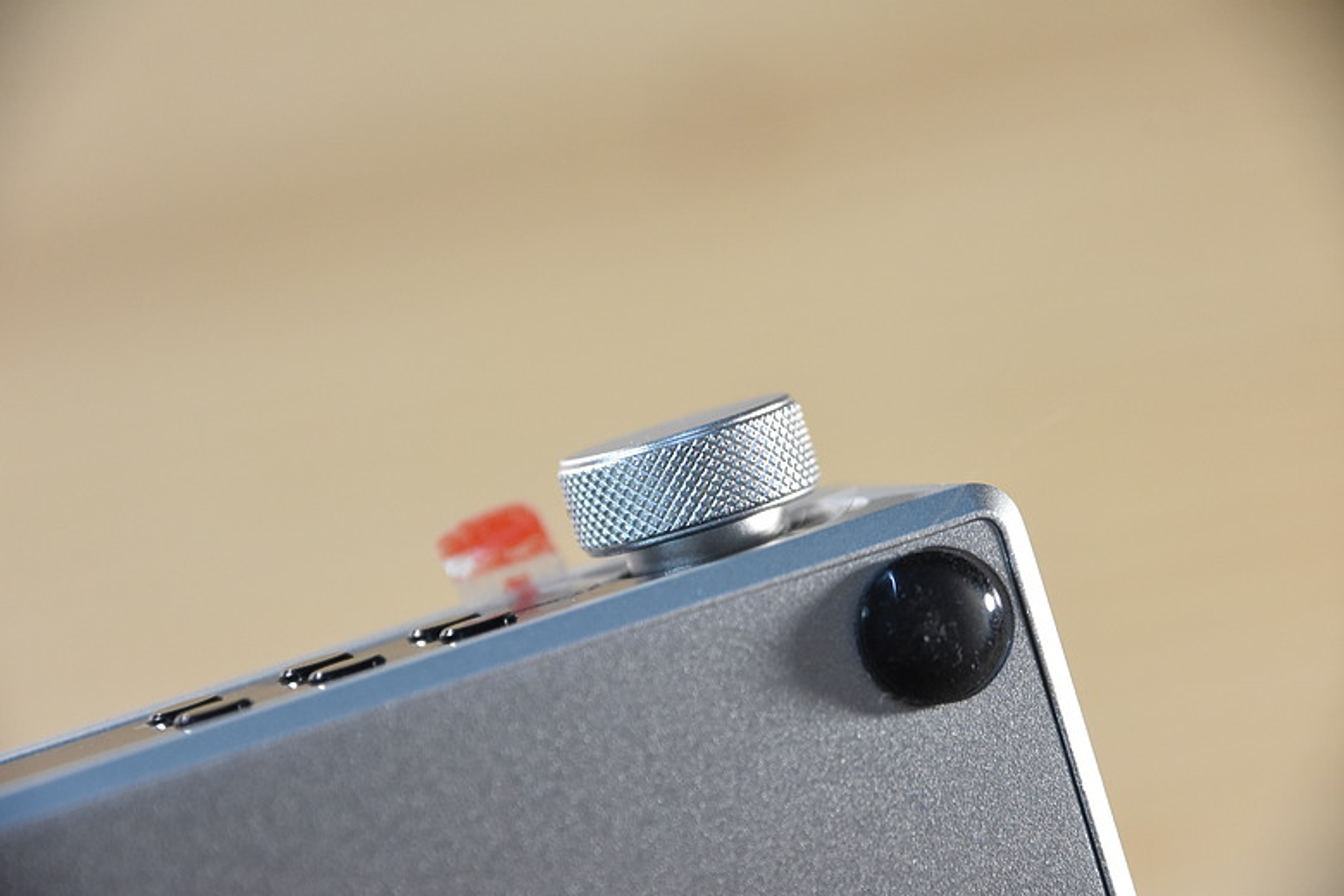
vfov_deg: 3.1
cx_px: 672
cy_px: 448
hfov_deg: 4.6
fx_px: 16799
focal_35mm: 450
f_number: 6.3
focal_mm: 300
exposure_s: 1/100
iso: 1250
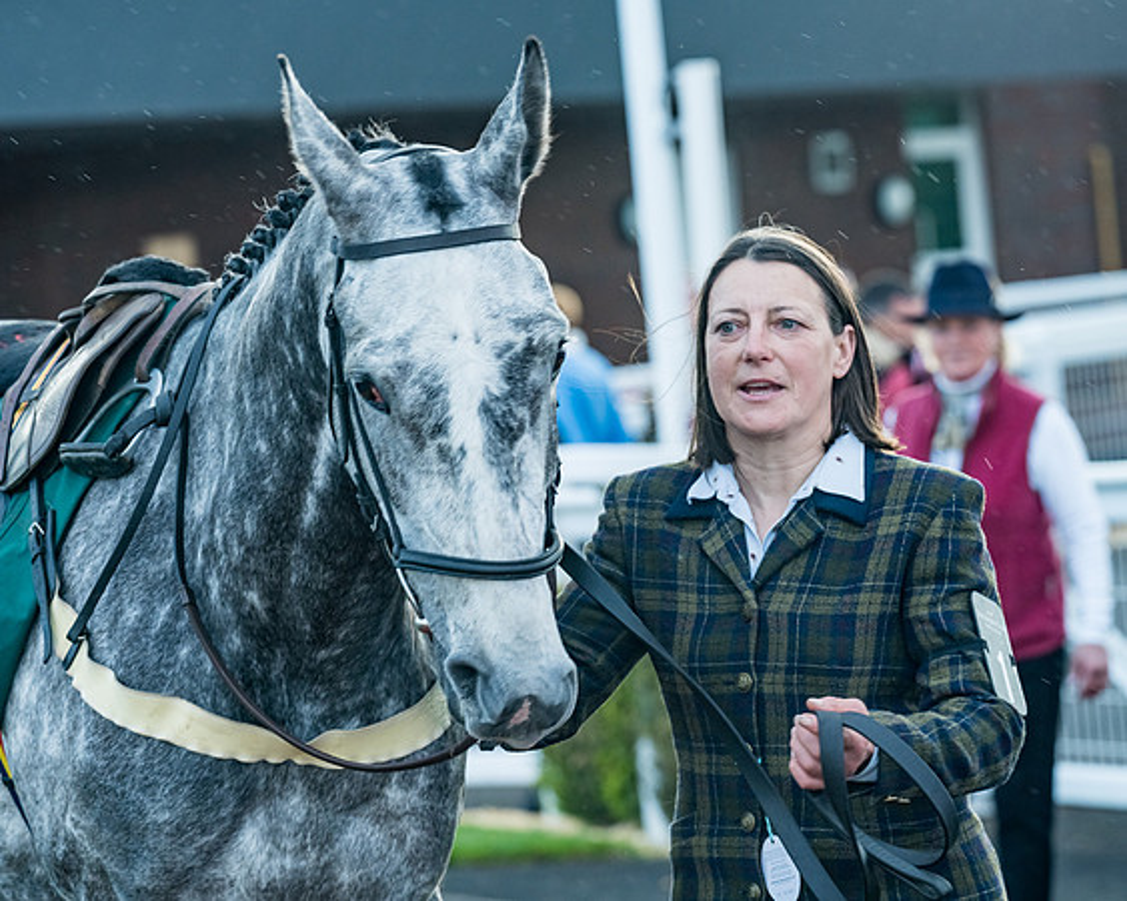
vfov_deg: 8.8
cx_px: 585
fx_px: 5822
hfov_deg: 11.1
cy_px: 395
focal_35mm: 175
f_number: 5
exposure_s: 1/320
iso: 1000
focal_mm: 135
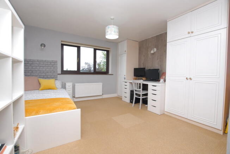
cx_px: 115
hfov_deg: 100.3
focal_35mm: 15
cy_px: 77
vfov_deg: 77.5
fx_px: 96
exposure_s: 1/60
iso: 250
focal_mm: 10
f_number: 5
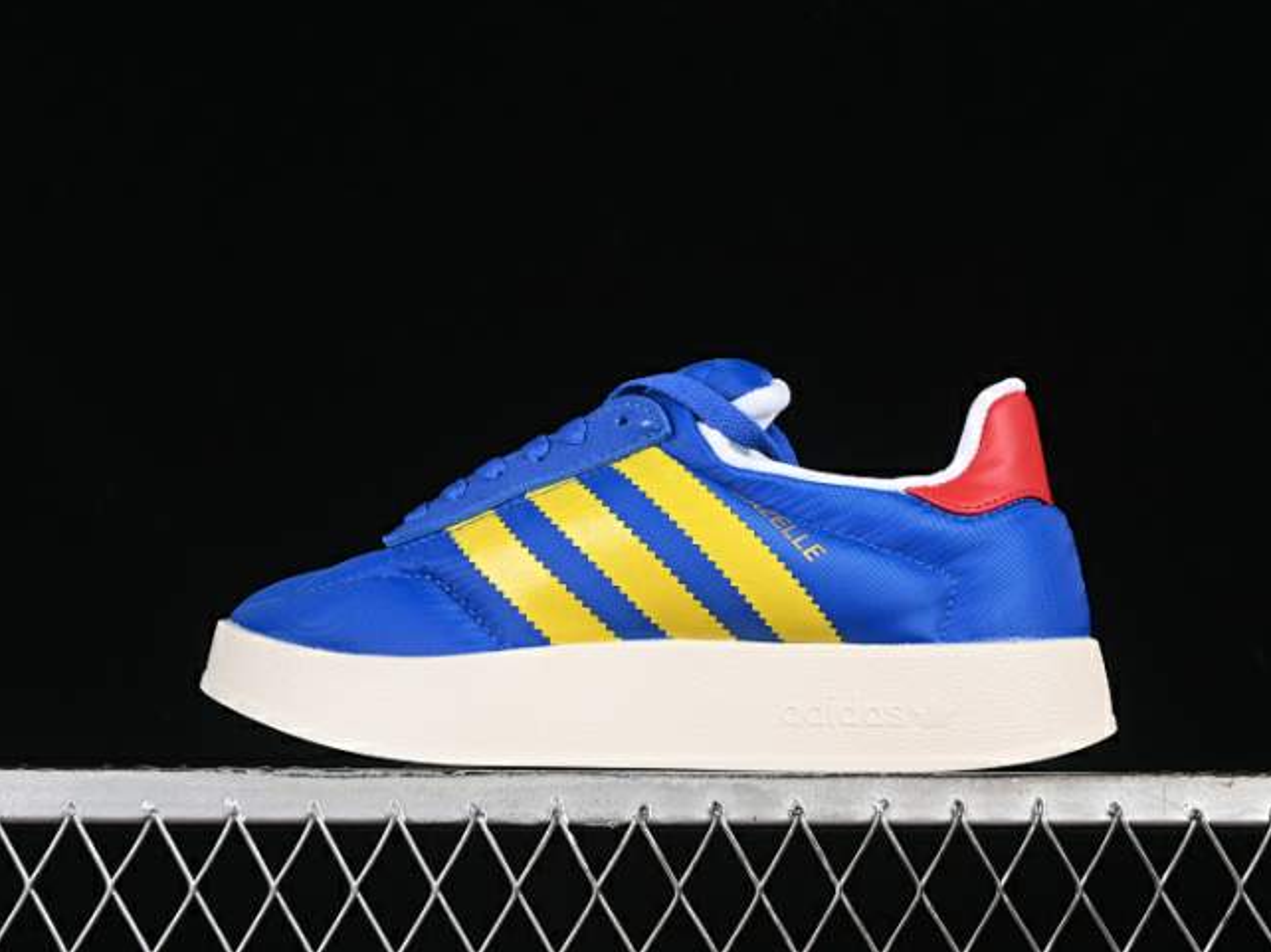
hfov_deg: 23.8
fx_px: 3010
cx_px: 671
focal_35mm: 82
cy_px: 473
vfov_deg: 18.0
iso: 160
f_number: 7.1
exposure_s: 1/80
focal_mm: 50
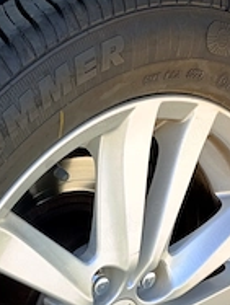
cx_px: 54
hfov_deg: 15.1
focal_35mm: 98
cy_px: 264
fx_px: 865
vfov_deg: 19.7
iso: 50
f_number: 1.6
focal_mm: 6.14
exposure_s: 1/116
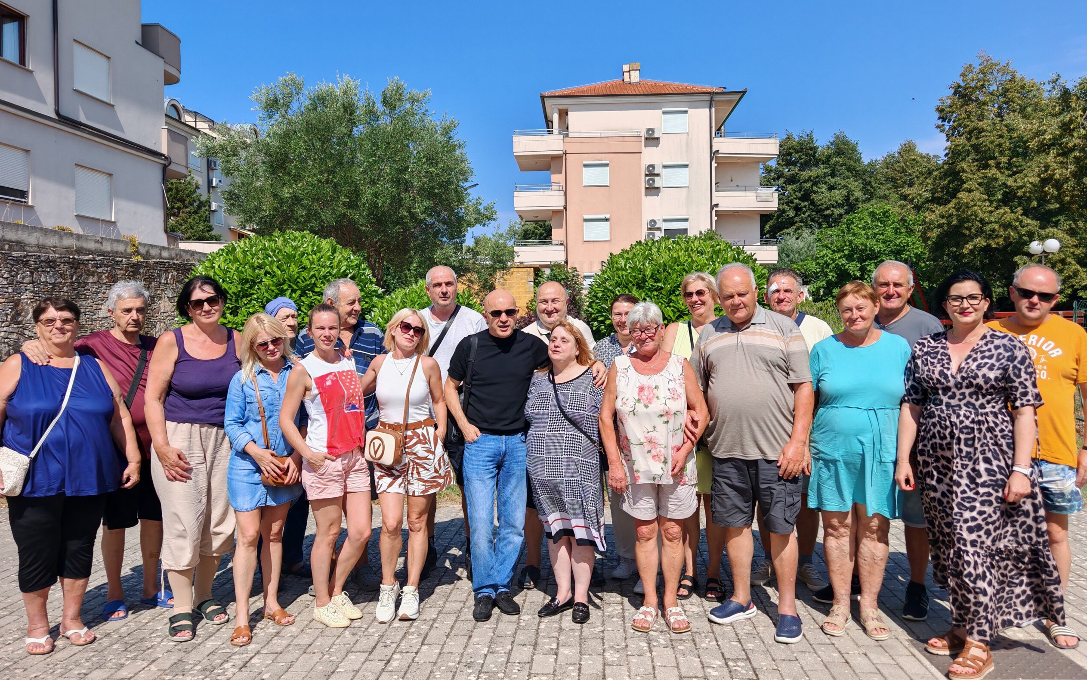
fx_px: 859
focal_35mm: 29
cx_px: 546
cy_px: 319
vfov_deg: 43.1
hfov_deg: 64.6
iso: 50
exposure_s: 1/2000
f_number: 1.9
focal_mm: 6.67
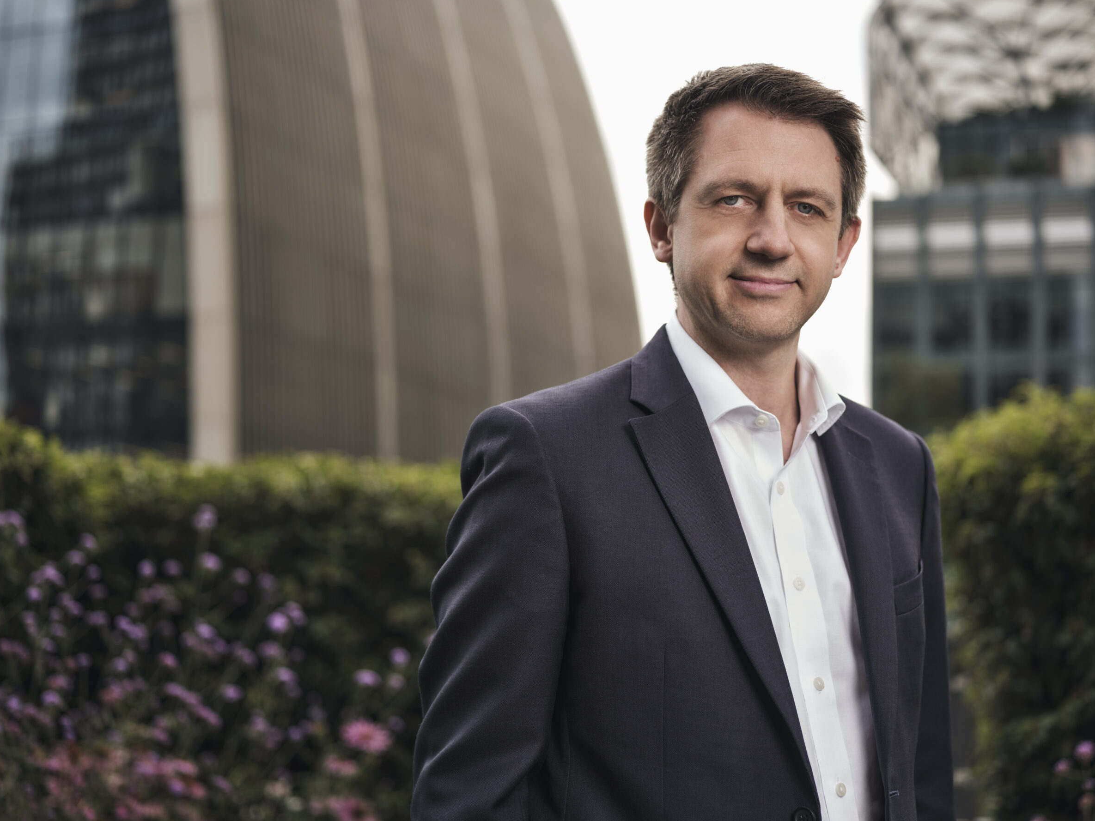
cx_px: 566
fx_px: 1708
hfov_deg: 35.5
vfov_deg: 27.0
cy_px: 408
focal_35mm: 54
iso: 40
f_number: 3.2
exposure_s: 1/100
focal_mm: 63
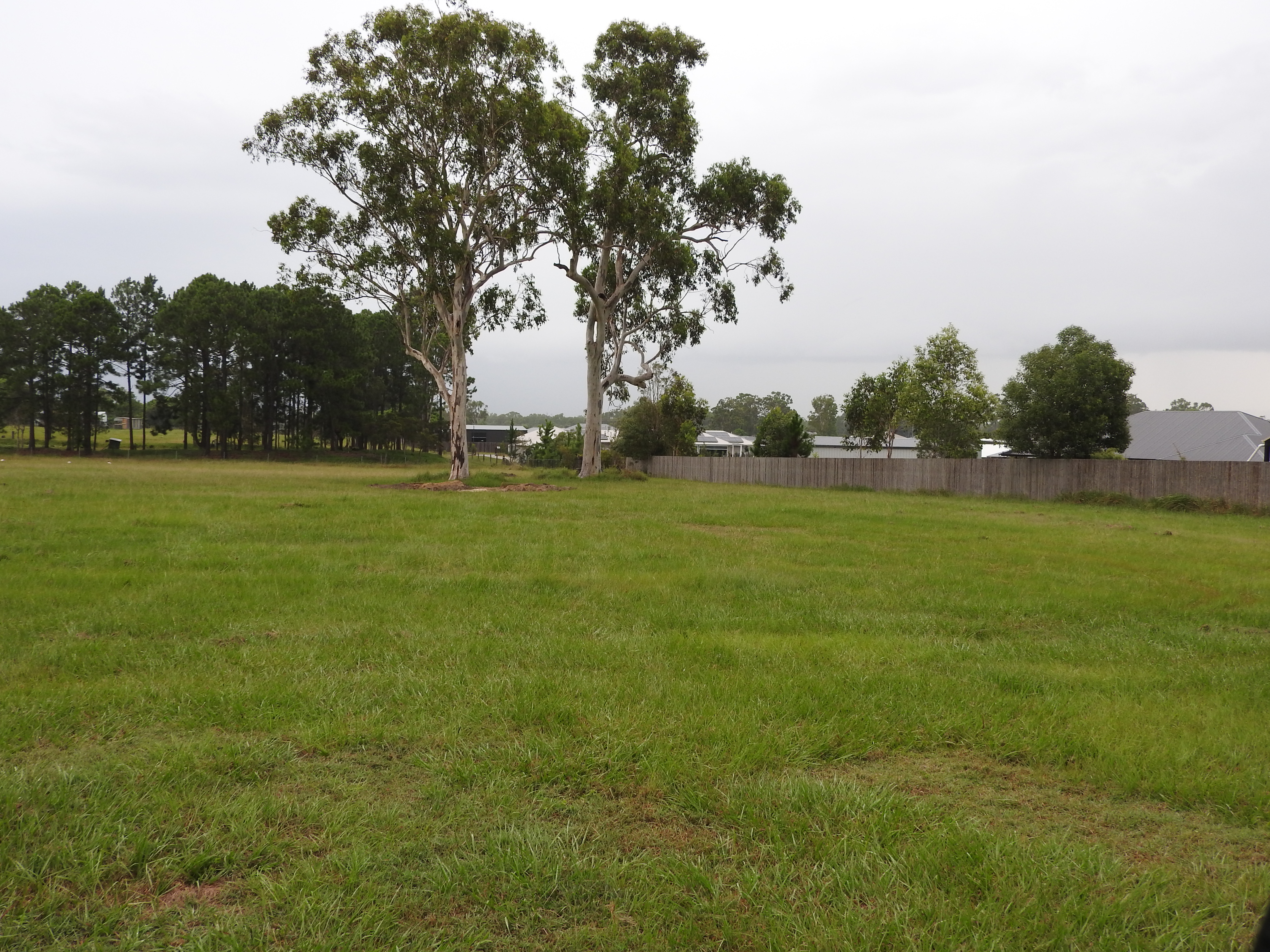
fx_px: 1284
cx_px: 635
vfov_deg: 40.7
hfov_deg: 52.6
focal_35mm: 35
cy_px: 476
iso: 100
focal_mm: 6.3
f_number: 3.8
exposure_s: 1/60
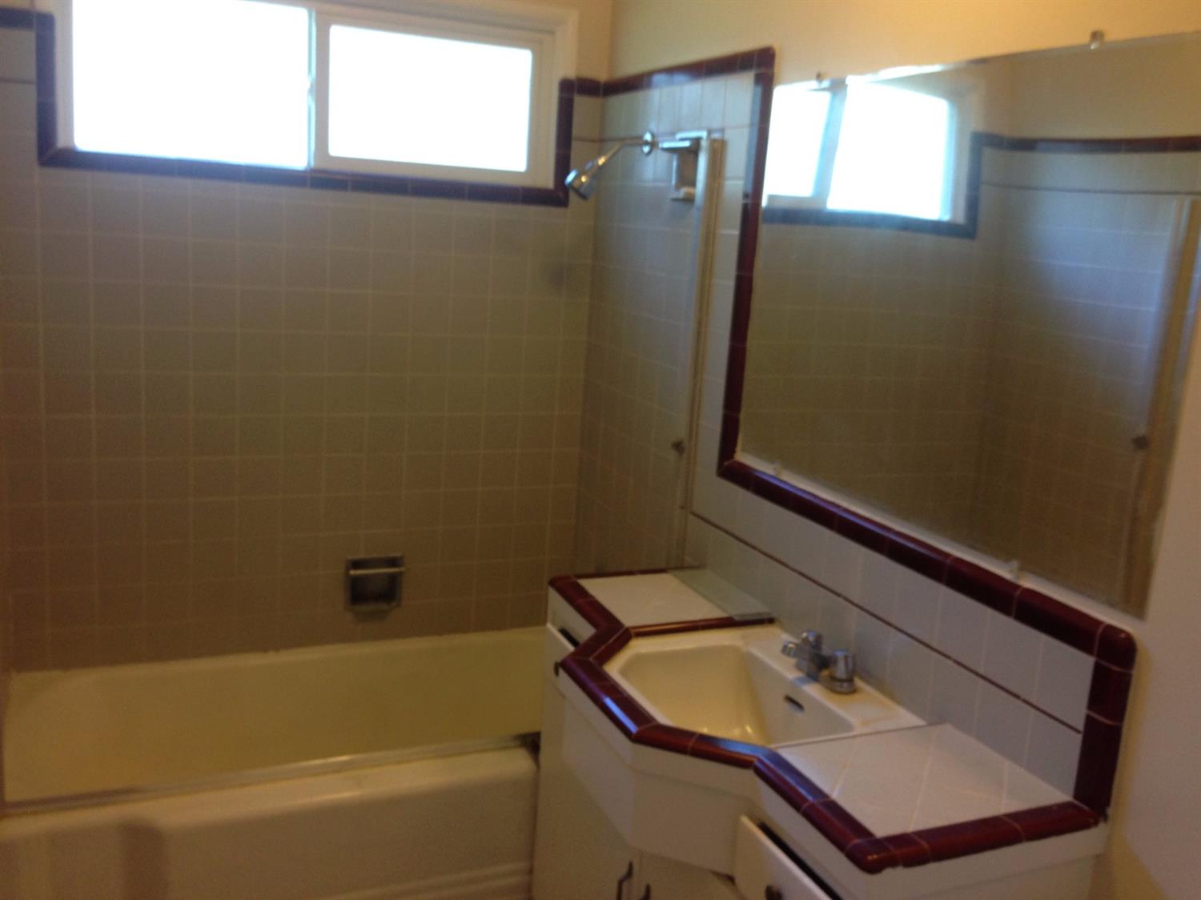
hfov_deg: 55.4
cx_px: 600
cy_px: 450
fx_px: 1145
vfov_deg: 42.9
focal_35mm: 33
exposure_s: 1/20
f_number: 2.4
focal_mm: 4.12
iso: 100
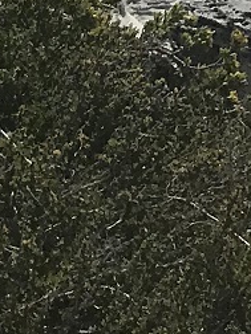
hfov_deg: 6.6
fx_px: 2166
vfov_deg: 7.2
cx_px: -76
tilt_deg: -7.3
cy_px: -884
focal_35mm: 224
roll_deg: +1.0
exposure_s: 1/7407
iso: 20
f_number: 1.8
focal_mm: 3.99
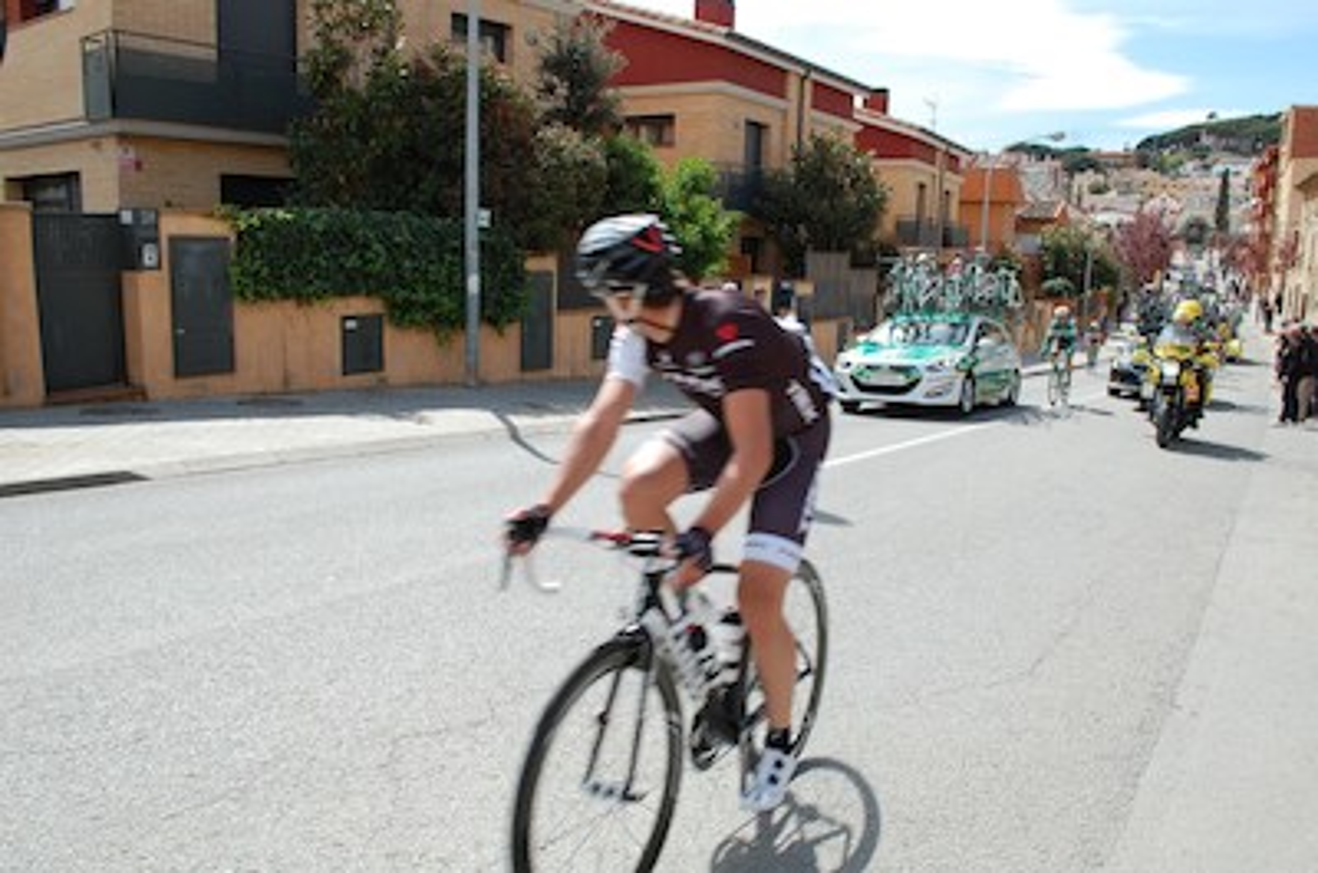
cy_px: 436
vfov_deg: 47.7
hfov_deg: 67.5
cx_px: 659
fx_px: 987
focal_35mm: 27
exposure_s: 1/320
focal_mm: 18
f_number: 9
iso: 200
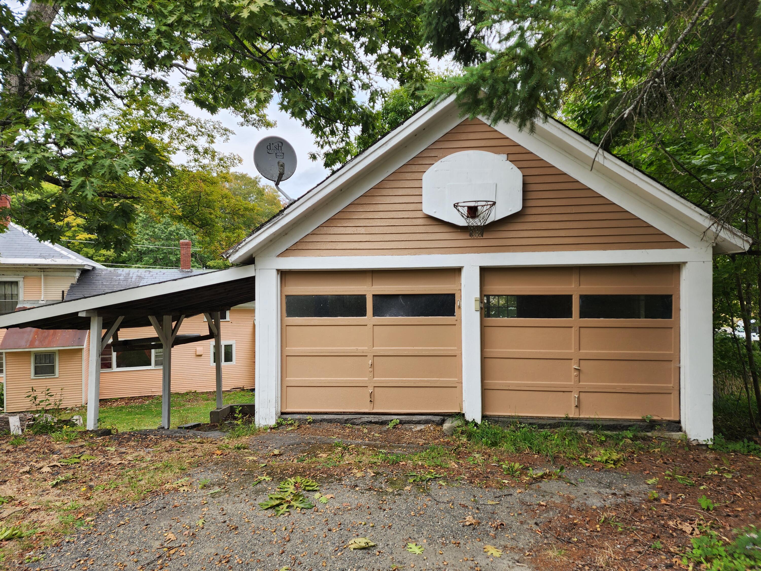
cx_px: 380
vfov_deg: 58.9
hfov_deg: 73.9
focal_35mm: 23
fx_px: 506
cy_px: 286
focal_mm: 6.4
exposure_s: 1/180
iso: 16
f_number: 1.8
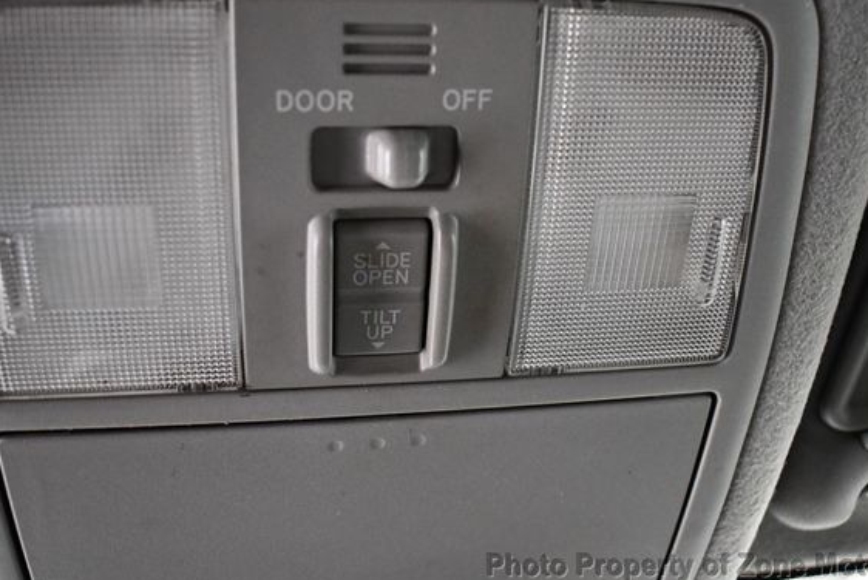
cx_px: 468
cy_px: 265
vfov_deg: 32.7
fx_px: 990
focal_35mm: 41
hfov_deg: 47.3
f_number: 3.5
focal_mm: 18
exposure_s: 1/60
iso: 3200
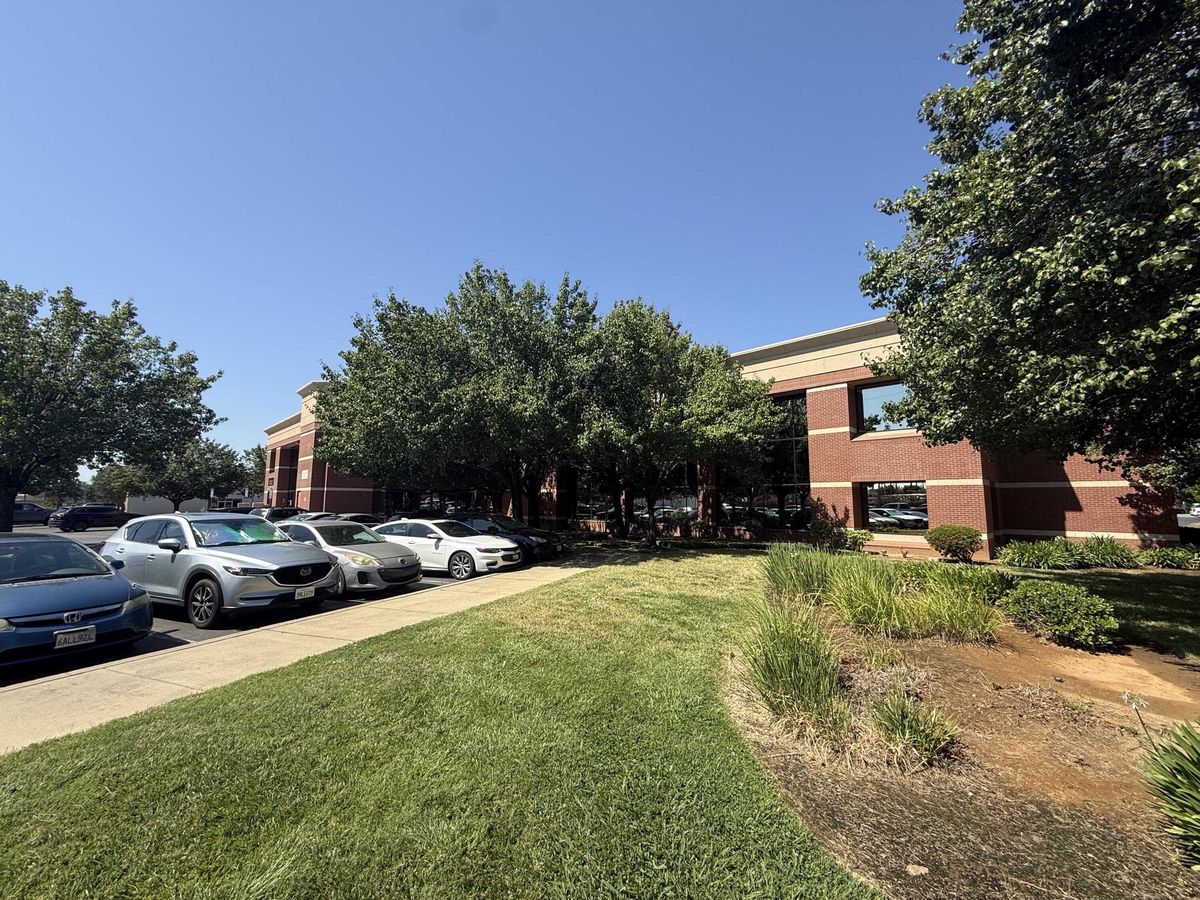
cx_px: 600
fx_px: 485
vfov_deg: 85.7
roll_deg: -0.4
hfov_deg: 102.1
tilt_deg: +7.0
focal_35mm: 14
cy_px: 450
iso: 64
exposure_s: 1/1497
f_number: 2.2
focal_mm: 2.22
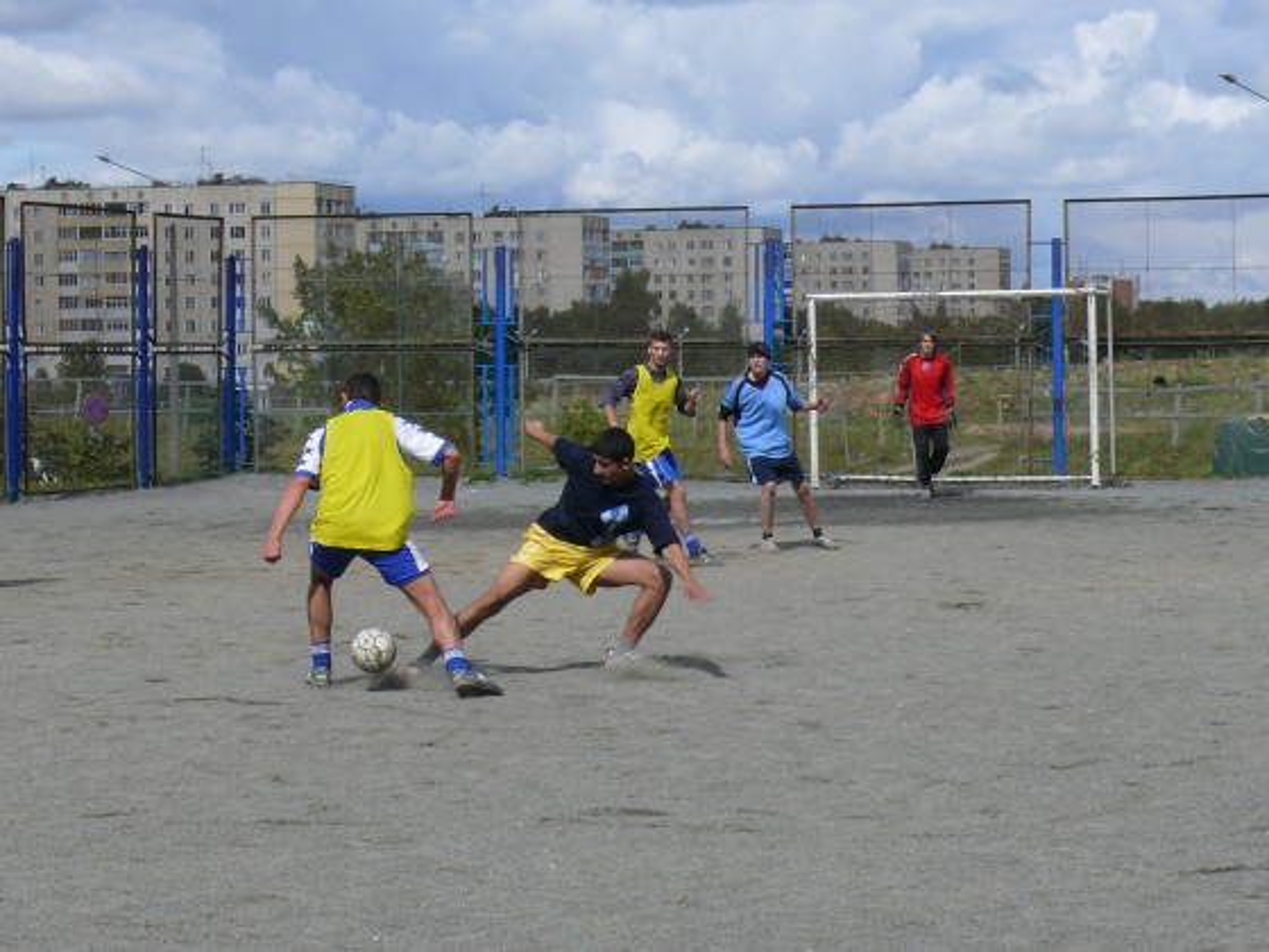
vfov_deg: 14.4
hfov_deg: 19.1
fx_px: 3776
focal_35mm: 103
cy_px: 476
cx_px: 634
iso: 100
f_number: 7.1
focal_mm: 13.5
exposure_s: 1/500
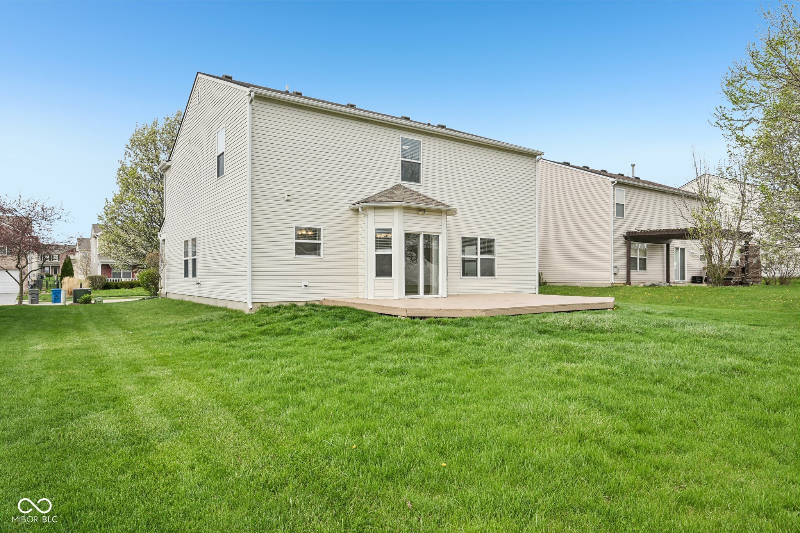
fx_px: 489
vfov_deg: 57.2
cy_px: 266
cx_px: 400
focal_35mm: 22
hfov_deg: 78.6
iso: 100
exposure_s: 1/200
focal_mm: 22
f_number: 8
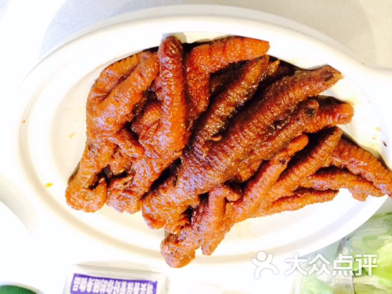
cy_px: 147
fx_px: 340
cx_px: 196
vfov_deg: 46.8
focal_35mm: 30
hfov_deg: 60.0
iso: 200
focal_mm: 4.12
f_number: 2.2
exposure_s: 1/30
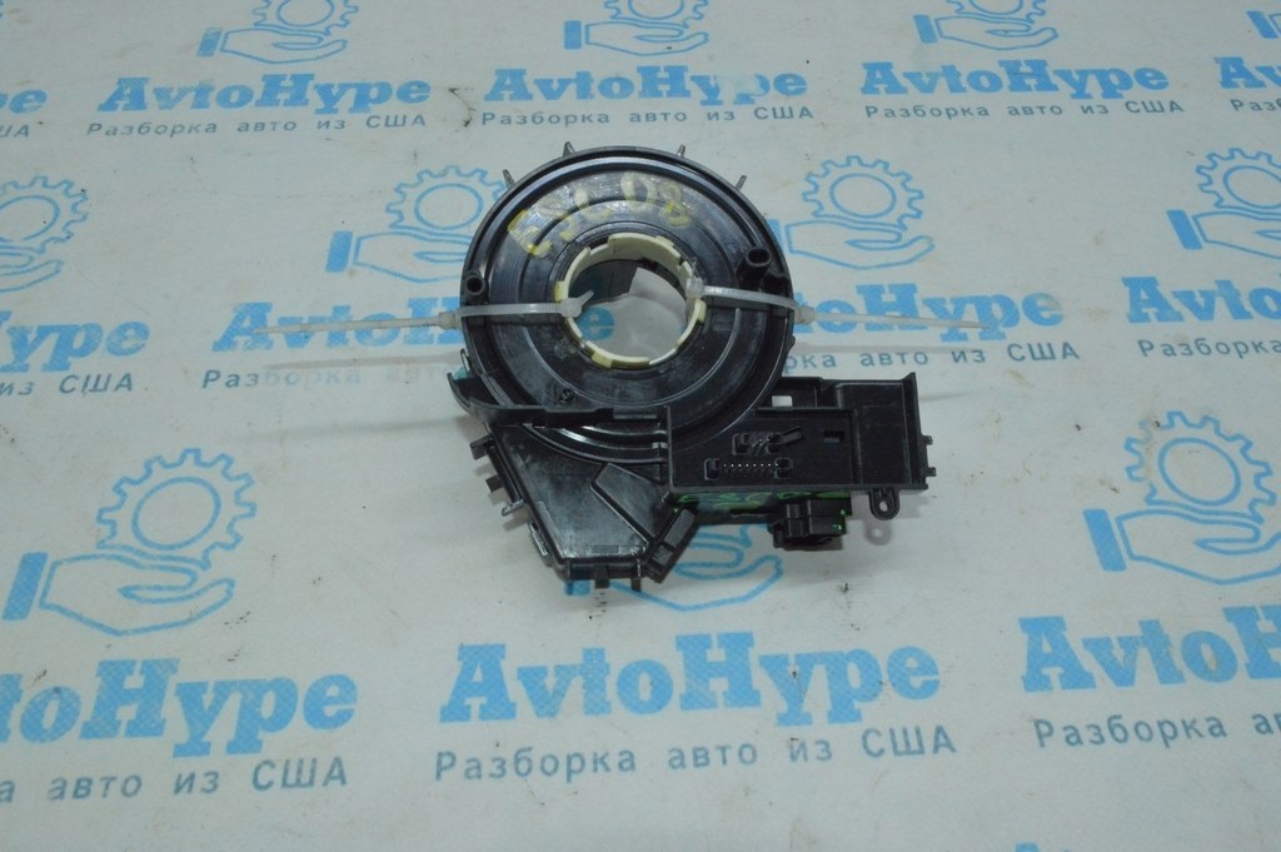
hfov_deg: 62.0
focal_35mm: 30
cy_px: 426
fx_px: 1067
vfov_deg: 43.5
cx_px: 640
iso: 4000
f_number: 22
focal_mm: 20
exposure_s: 1/50
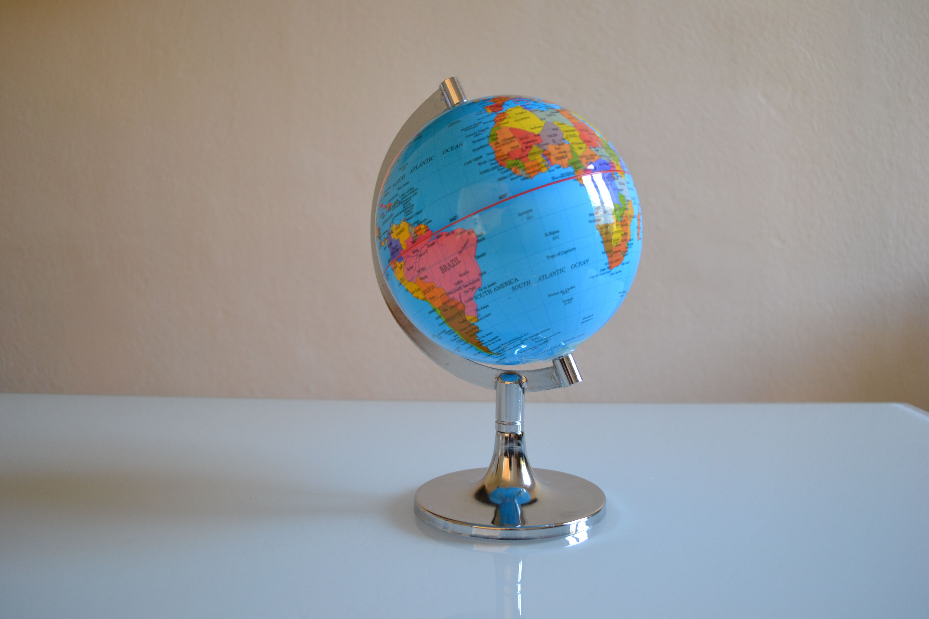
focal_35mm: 30
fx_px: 774
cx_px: 464
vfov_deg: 43.6
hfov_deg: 61.9
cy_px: 310
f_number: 3.8
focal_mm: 20
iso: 400
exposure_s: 1/50
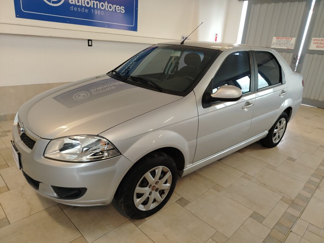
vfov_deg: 56.8
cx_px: 162
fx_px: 225
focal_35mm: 24
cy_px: 122
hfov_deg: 71.6
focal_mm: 5.25
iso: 1878
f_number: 1.75
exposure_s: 1/100
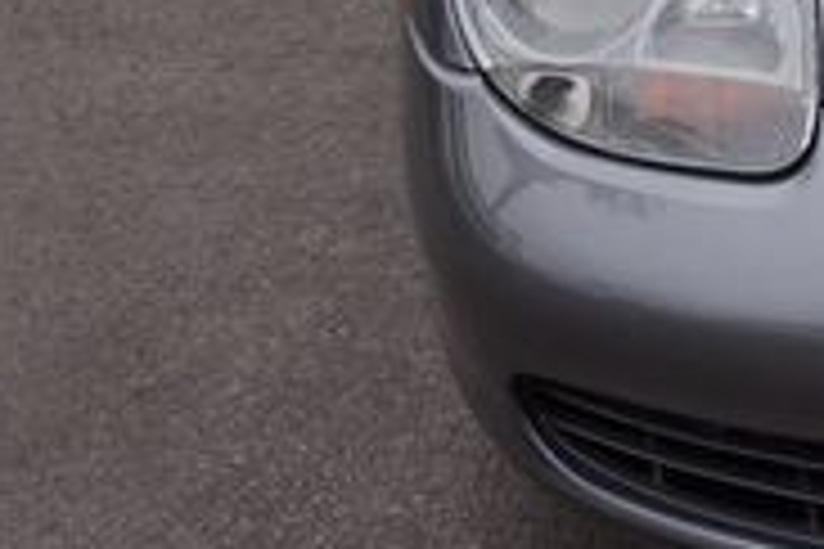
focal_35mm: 121
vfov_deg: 11.1
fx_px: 2764
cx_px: 1099
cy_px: -108
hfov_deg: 16.0
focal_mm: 23
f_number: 6.3
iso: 100
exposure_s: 1/200
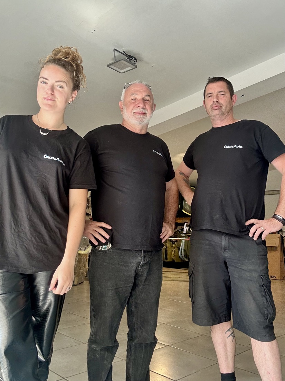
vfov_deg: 60.0
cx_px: 142
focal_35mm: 30
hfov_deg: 46.8
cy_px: 190
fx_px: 329
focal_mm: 2.69
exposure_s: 1/121
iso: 40
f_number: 1.9
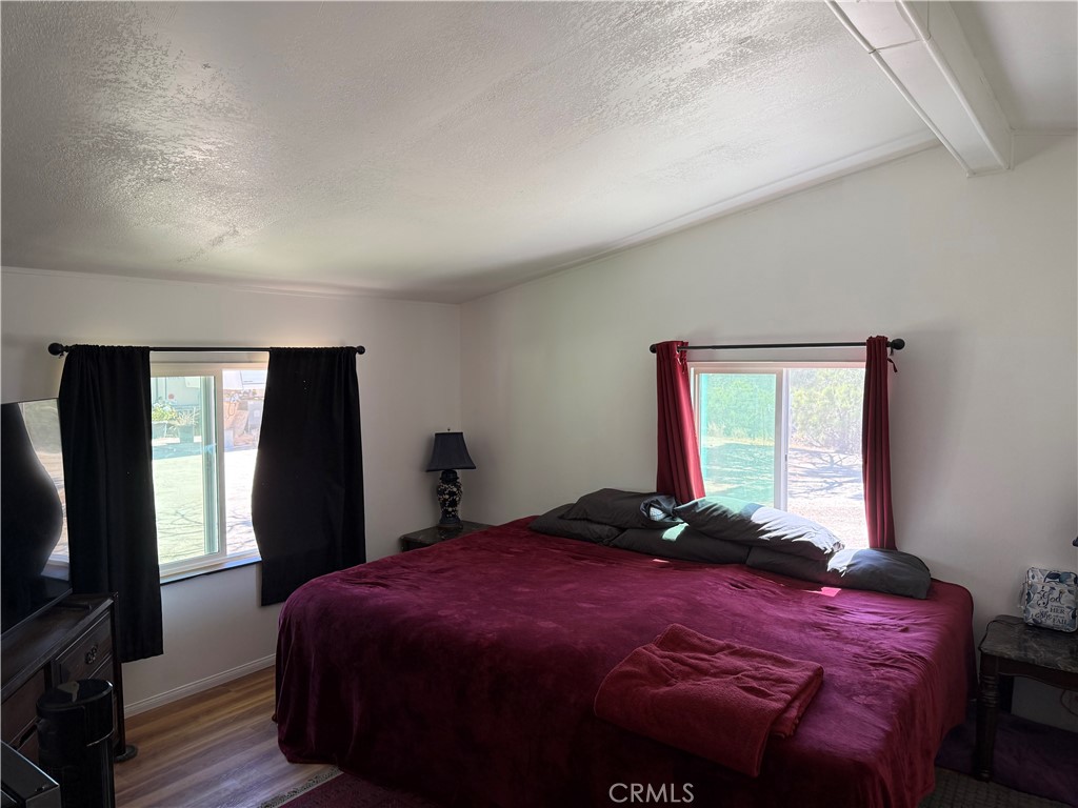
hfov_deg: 71.6
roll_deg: +0.2
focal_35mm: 24
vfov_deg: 56.8
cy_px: 404
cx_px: 539
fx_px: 747
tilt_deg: -3.3
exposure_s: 1/228
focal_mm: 6.76
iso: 200
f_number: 1.78
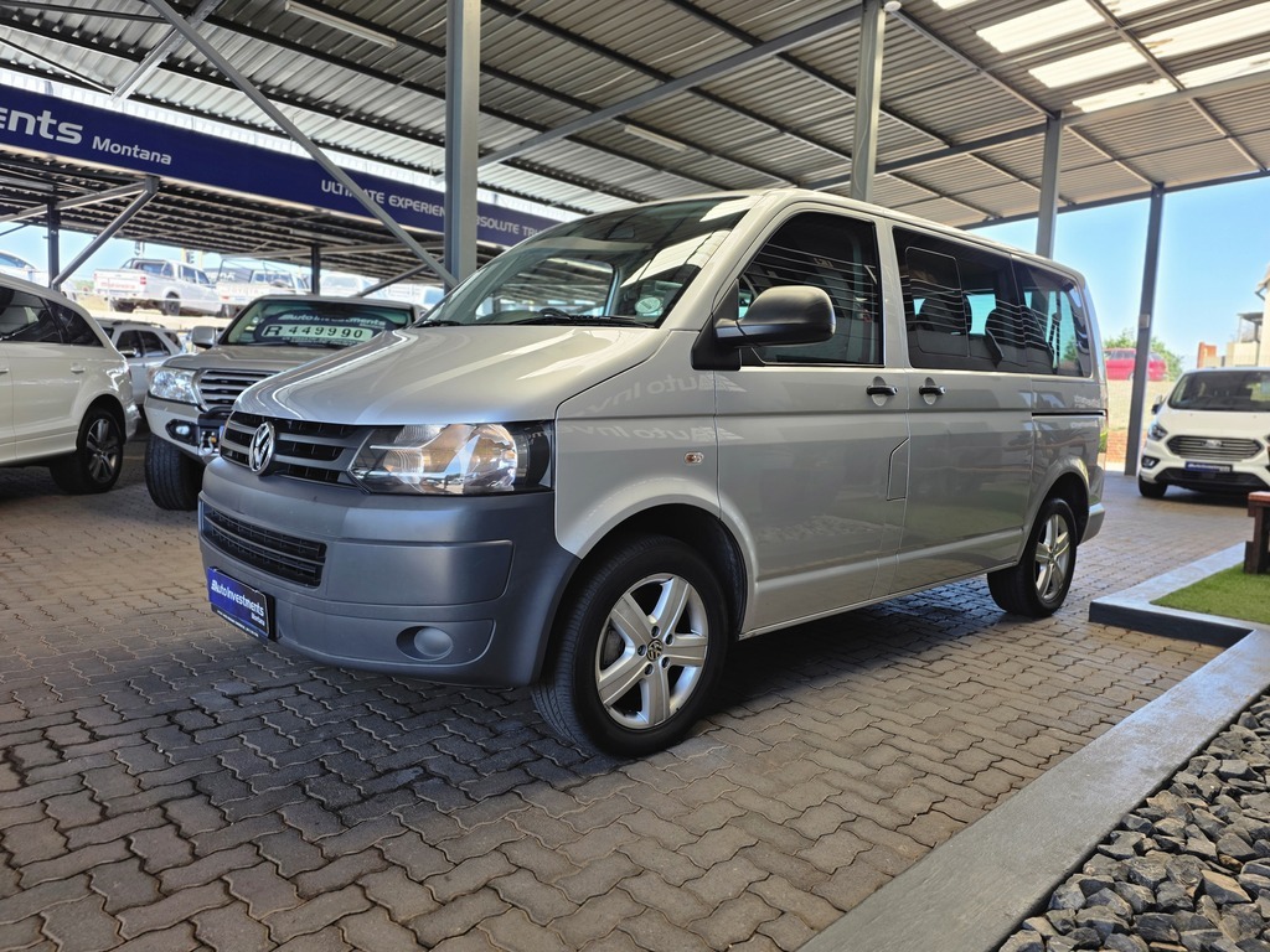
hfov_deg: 73.9
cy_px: 476
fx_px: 844
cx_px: 635
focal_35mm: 23
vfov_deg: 58.9
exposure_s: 1/359
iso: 40
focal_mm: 6.25
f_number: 1.7
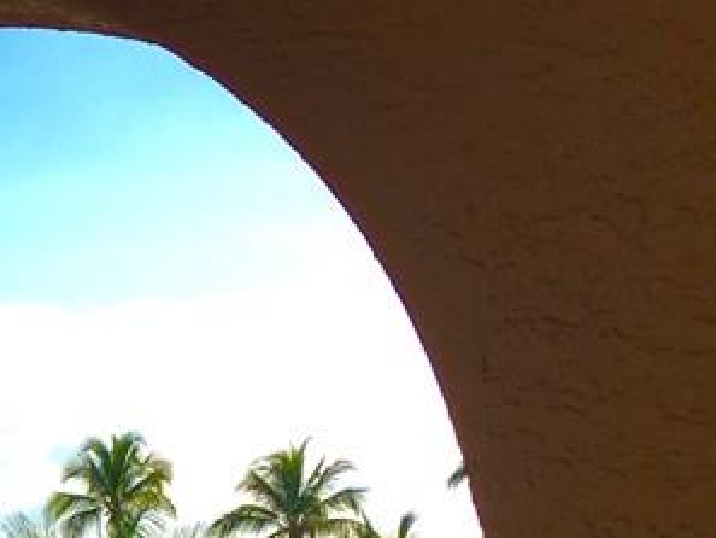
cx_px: -347
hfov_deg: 17.7
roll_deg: -0.5
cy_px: 830
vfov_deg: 13.8
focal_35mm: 100
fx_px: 2069
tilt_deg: -4.4
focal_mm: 4.15
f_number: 2.2
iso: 25
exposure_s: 1/1202
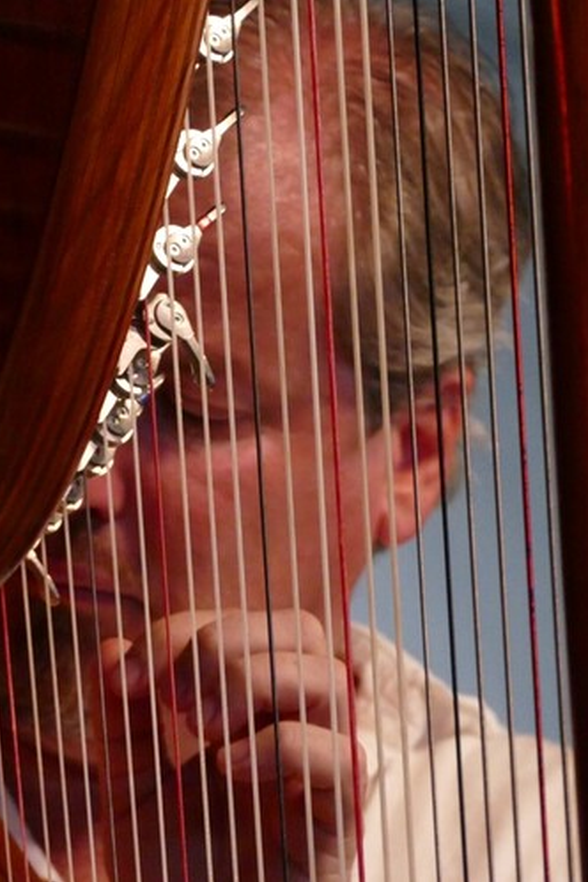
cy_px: 441
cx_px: 211
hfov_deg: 2.3
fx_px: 14772
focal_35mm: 603
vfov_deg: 3.4
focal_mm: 145.83
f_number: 4
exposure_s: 1/1000
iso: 3200
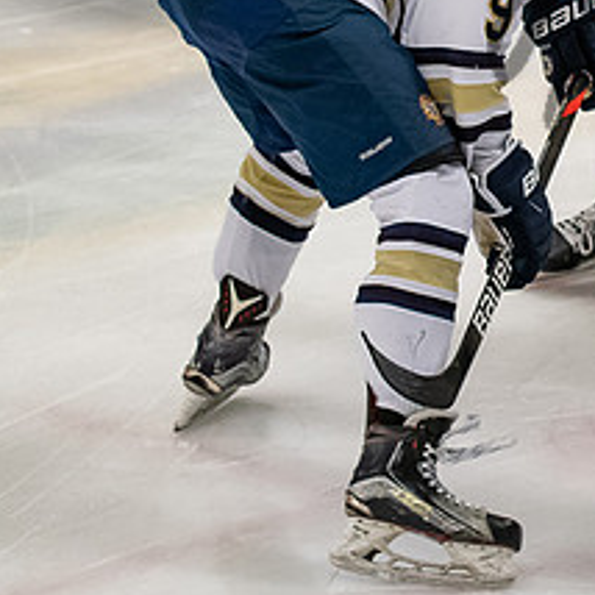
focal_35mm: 286
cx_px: 778
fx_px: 5562
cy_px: -3
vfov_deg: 6.1
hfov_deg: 6.1
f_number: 3.2
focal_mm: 70
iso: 2000
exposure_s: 1/800
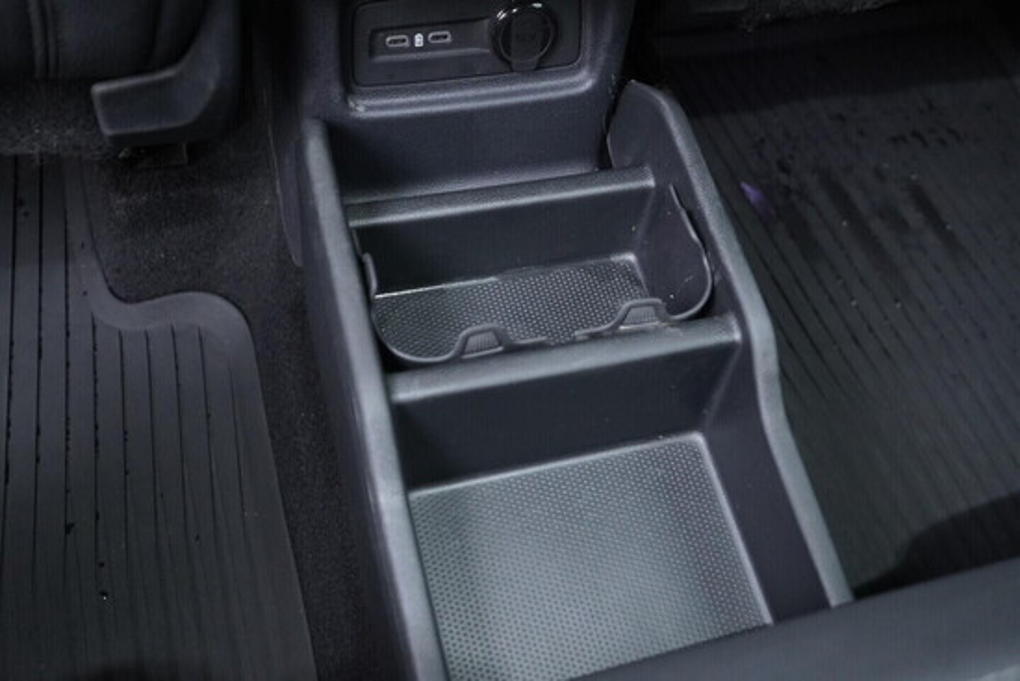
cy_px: 340
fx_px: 1020
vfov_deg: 36.9
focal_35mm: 36
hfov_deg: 53.1
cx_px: 510
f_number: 2.8
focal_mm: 24
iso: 1600
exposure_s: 1/40
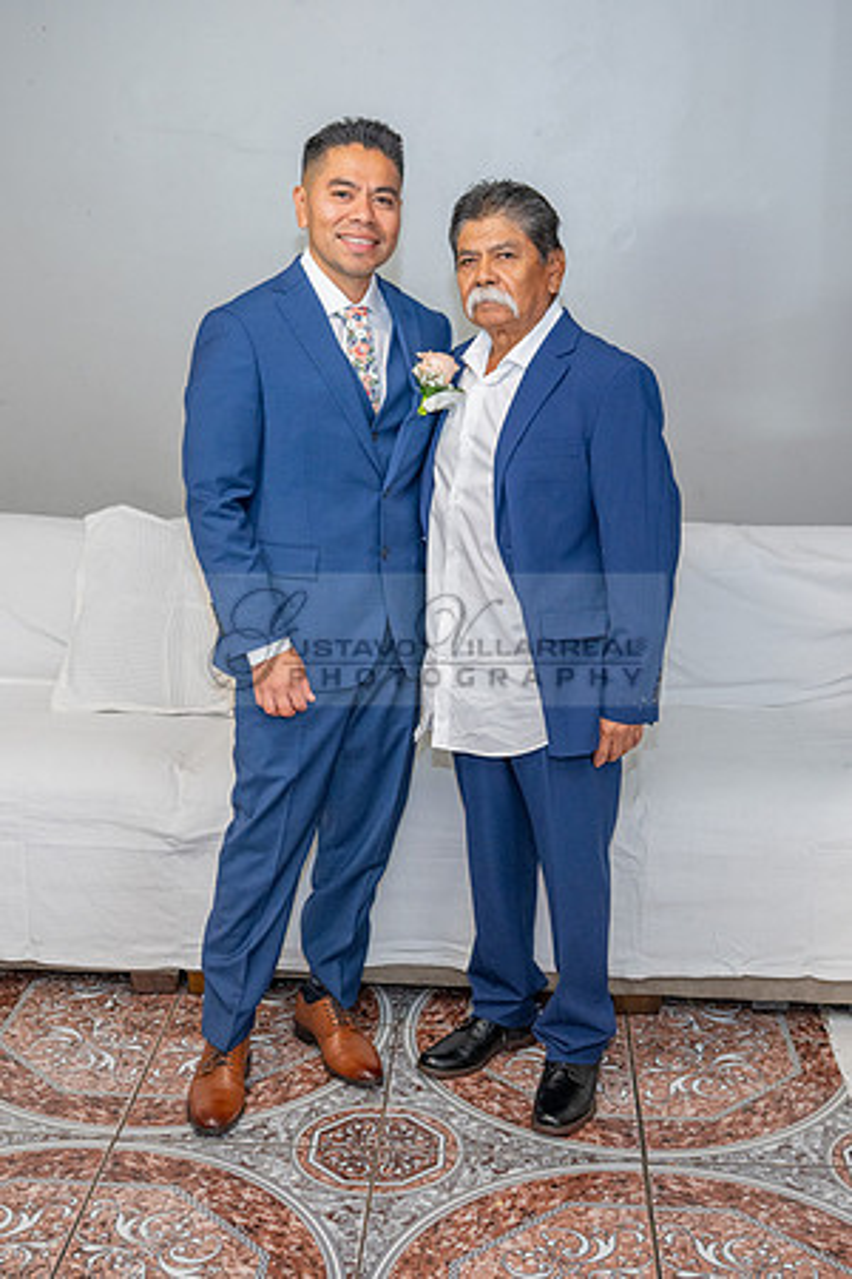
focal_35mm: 47
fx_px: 1677
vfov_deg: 41.7
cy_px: 640
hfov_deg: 28.5
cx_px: 434
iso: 640
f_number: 4
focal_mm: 31.5
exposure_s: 1/125
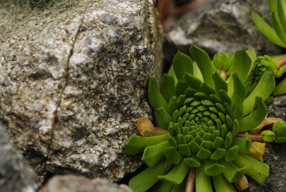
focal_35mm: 128
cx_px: 143
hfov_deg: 16.0
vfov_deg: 10.8
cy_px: 96
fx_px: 1014
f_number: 7.1
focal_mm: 85
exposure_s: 1/200
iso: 400
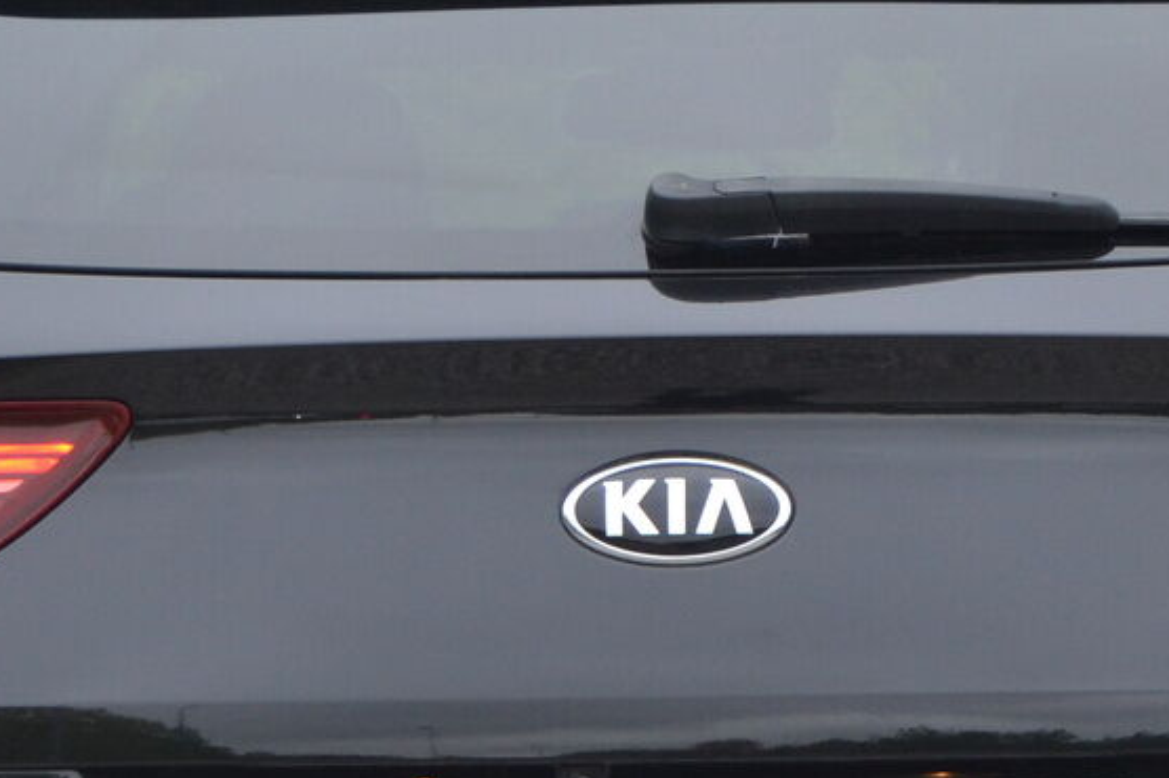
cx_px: 679
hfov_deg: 10.4
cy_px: 721
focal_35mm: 197
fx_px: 6393
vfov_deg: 6.9
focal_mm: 38
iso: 400
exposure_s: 1/125
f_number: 5.6
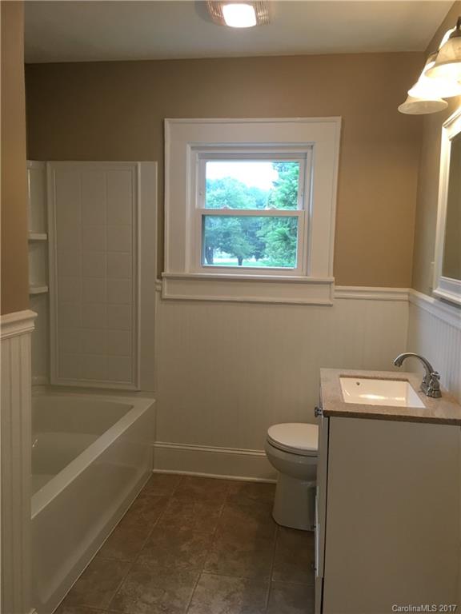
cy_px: 307
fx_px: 515
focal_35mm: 29
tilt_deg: -7.2
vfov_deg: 61.7
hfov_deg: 48.2
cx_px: 230
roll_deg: -2.1
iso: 80
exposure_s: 1/30
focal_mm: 4.15
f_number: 2.2
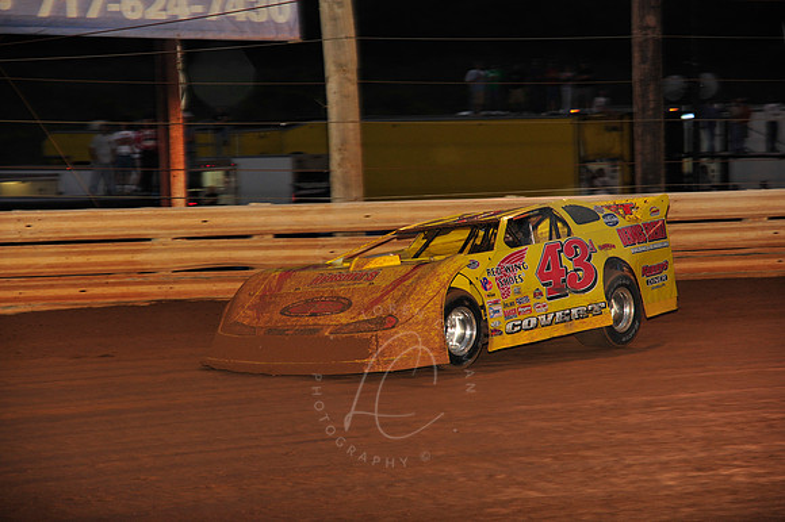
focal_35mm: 145
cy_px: 261
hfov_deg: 14.2
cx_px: 392
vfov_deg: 9.5
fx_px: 3160
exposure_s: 1/320
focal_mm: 145
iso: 800
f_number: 6.3
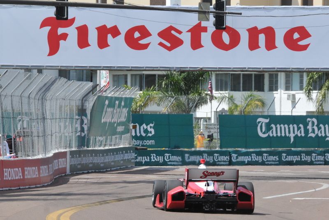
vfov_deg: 6.8
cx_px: 164
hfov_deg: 10.2
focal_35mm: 202
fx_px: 1852
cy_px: 110
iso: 400
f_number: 10
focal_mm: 135
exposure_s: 1/800
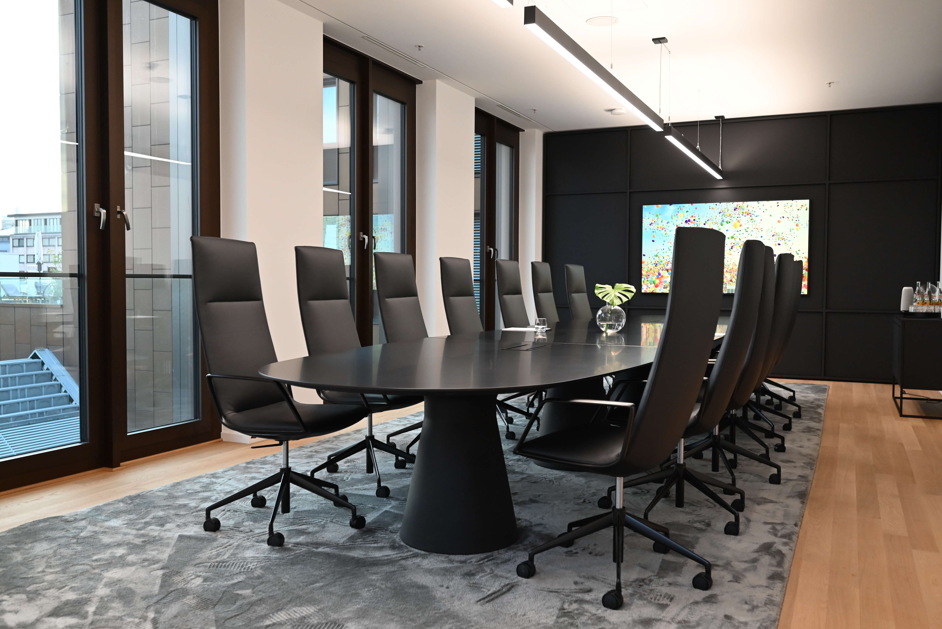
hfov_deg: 61.9
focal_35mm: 30
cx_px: 471
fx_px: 785
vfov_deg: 43.6
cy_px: 314
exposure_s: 1/125
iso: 1400
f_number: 4
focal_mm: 30
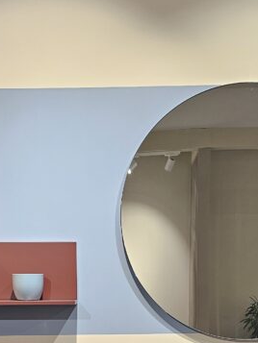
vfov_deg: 27.8
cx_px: 111
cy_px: 335
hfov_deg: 22.3
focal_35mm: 66
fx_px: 655
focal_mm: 6.3
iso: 80
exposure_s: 1/61
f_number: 1.7
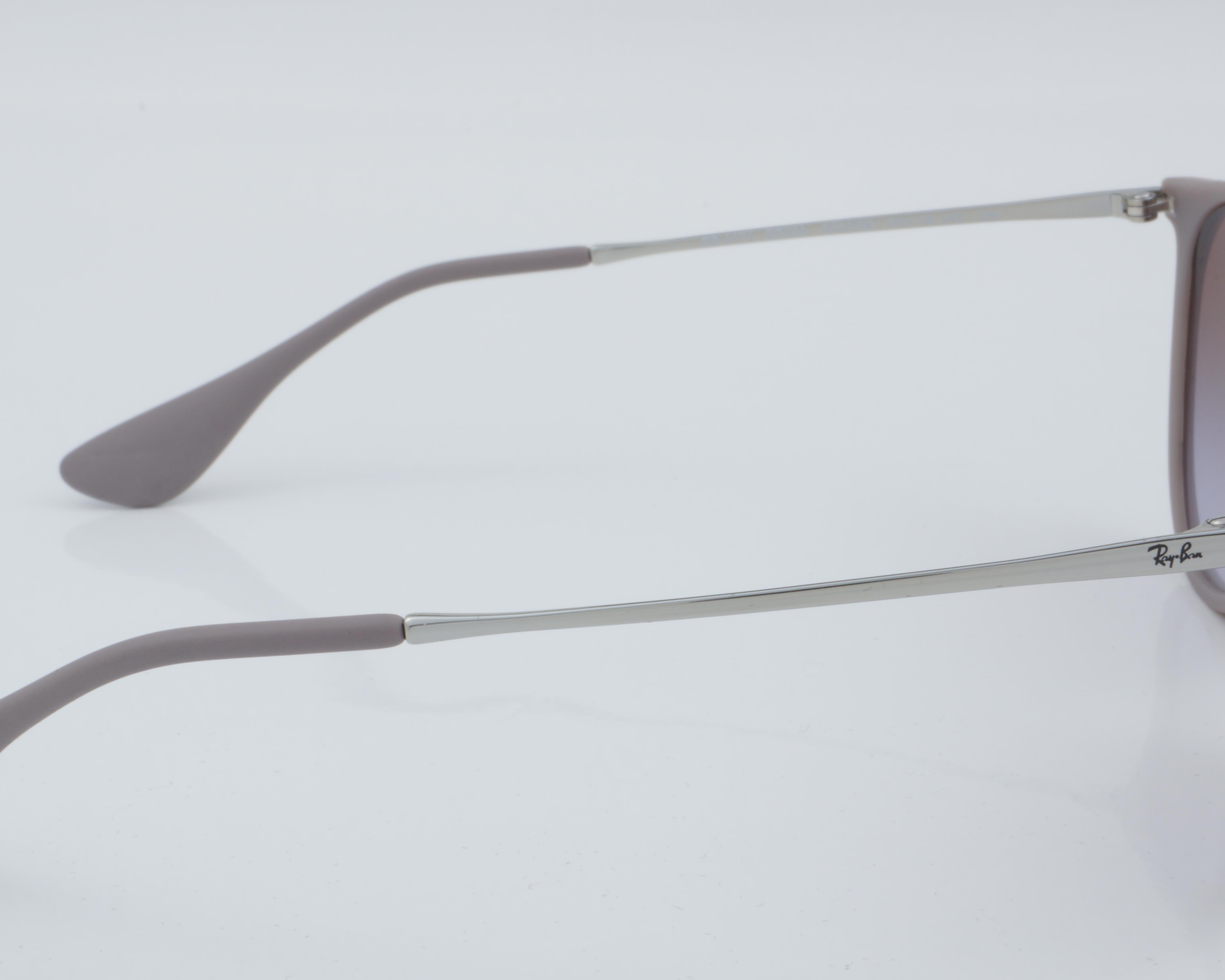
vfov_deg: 17.3
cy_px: 545
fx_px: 3214
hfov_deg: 21.6
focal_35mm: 89
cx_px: 557
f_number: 32
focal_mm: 45
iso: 100
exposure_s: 1/4
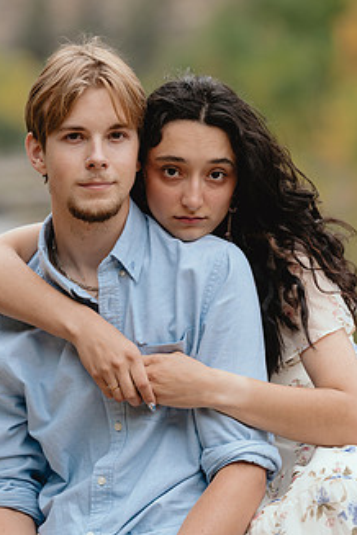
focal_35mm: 212
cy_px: 183
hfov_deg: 6.5
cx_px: 146
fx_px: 3153
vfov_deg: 9.7
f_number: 3.5
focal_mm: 154
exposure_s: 1/250
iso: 320
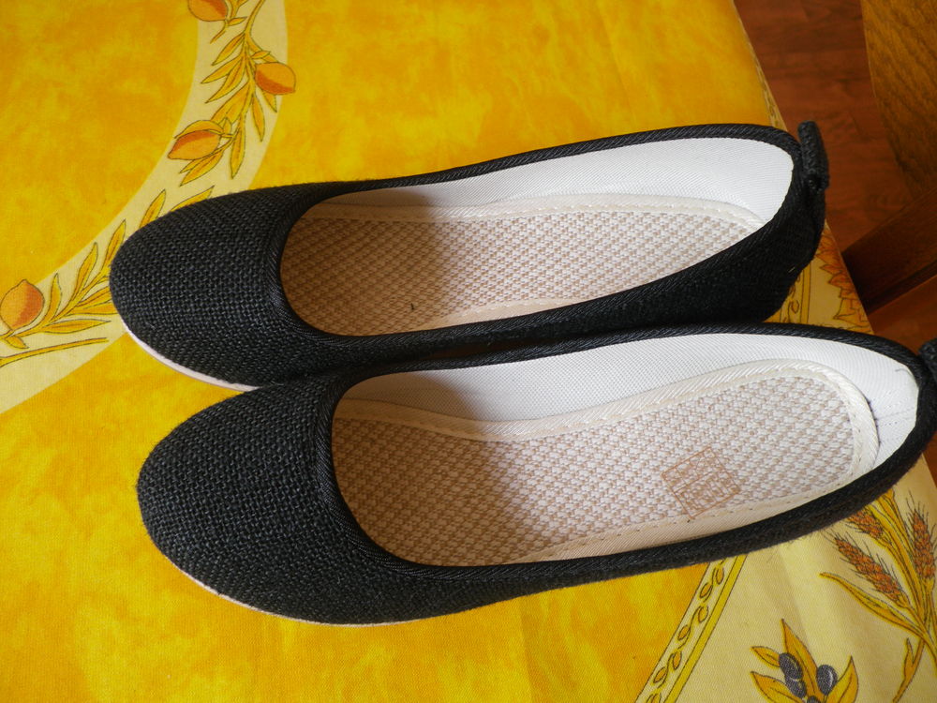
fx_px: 758
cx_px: 468
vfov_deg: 49.7
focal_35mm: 28
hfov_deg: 63.4
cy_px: 352
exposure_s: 1/60
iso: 64
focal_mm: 4.9
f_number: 2.6
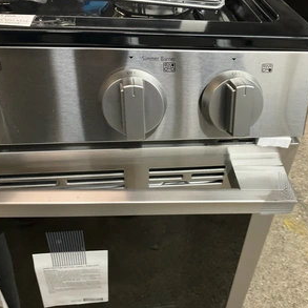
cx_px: 196
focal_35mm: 35
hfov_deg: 46.7
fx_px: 352
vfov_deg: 47.2
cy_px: 156
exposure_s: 1/40
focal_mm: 3
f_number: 1.8
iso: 250
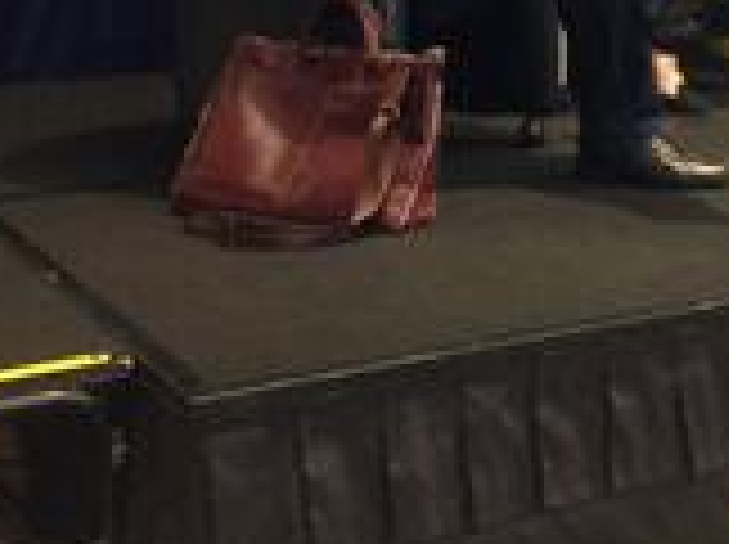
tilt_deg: -6.4
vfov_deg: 14.8
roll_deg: -0.8
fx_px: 2061
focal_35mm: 98
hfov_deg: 18.7
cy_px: 13
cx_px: 940
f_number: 2.4
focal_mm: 4.12
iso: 250
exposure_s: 1/20
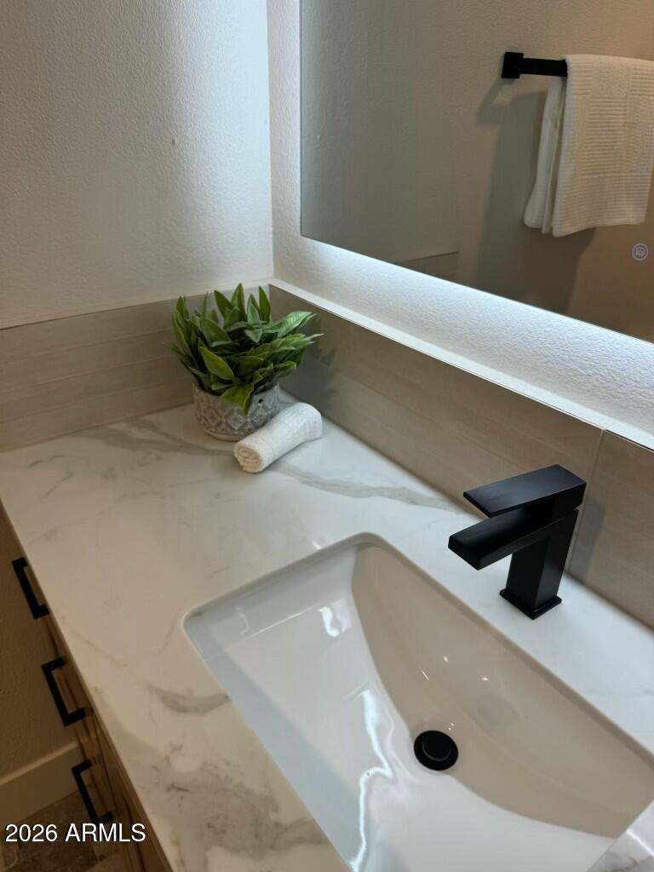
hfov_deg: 56.8
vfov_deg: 71.6
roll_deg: +0.0
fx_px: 605
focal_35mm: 24
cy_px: 436
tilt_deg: -29.0
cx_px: 327
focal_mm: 6.76
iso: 80
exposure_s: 1/120
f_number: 1.78
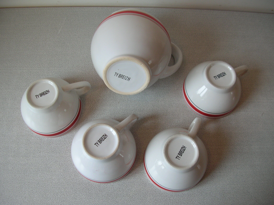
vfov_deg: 40.6
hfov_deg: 52.7
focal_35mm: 35
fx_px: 277
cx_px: 137
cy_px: 102
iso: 50
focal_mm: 5.8
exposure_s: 1/7.4
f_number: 2.8
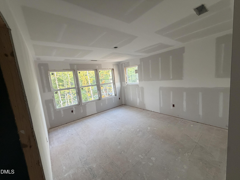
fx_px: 97
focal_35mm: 14
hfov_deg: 102.1
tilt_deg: -7.7
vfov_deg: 85.7
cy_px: 90
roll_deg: +5.7
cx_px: 120
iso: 320
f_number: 2.2
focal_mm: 2.22
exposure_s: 1/67
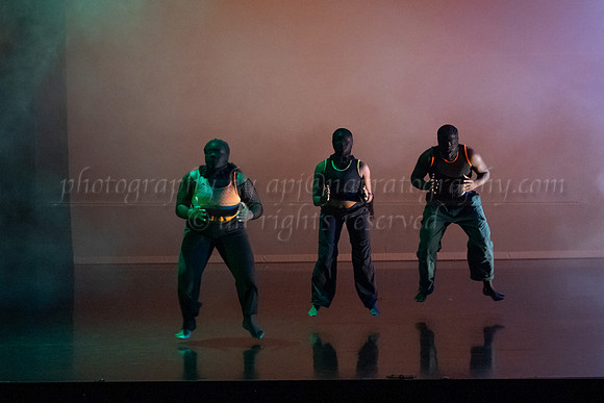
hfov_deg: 20.6
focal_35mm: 99
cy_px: 202
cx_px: 351
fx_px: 1663
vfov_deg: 13.8
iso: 4000
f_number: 3.2
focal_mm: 75
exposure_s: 1/200
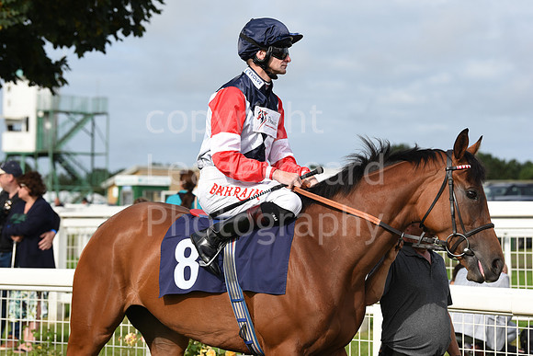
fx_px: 1851
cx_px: 266
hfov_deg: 16.4
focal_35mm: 125
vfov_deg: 11.0
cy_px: 178
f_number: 5.6
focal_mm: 125
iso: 400
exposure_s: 1/2000
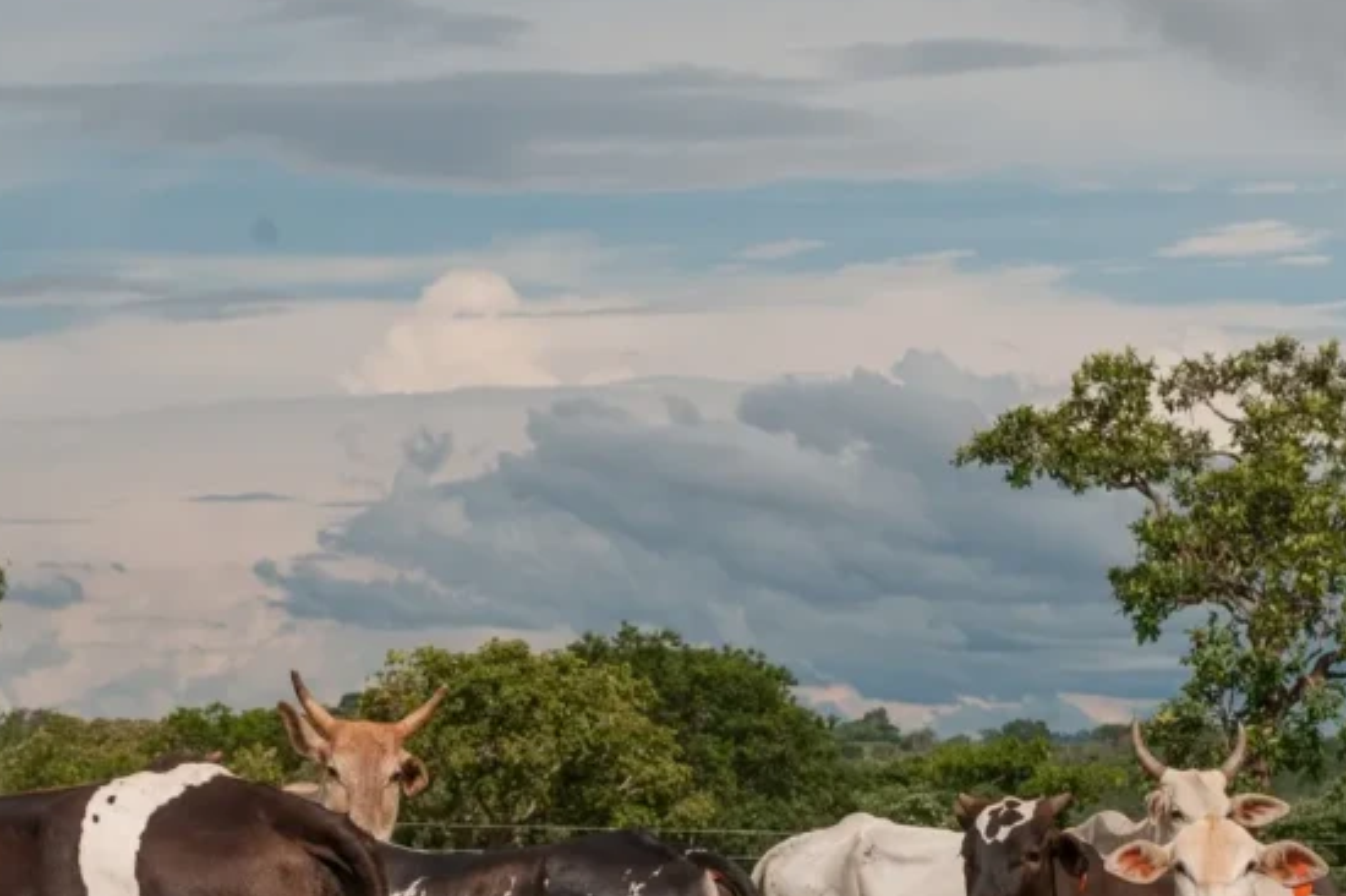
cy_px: 796
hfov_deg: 11.8
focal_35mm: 173
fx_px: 6464
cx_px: 218
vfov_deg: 7.9
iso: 100
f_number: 10
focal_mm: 62
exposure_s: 1/320
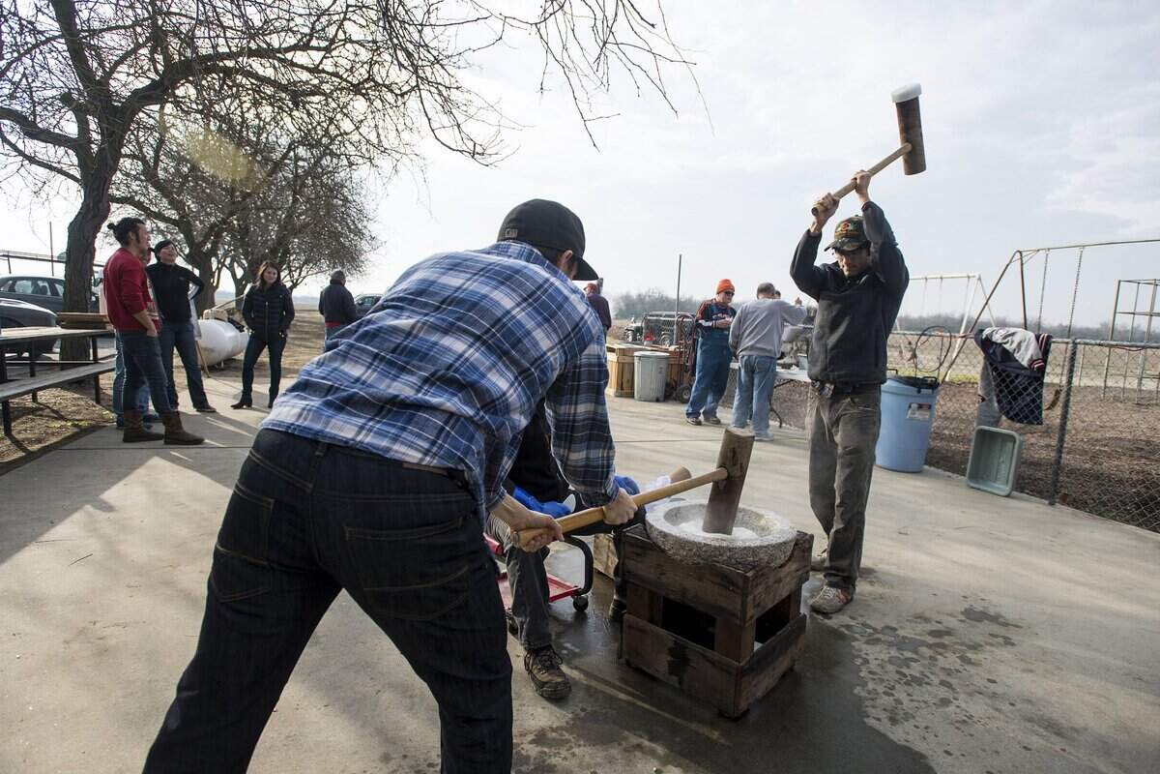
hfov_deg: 93.3
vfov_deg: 70.4
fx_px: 548
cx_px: 580
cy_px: 387
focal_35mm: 17
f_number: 4
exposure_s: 1/1600
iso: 250
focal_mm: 17
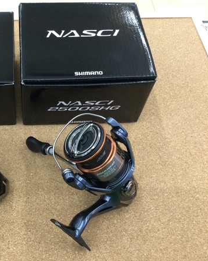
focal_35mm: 41
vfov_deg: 44.8
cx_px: 33
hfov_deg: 35.0
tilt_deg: -58.0
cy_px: 131
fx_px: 316
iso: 80
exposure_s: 1/30
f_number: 2.4
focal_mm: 3.3
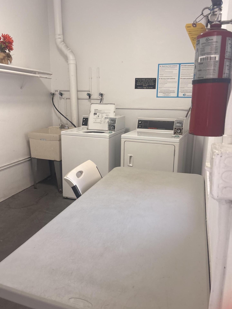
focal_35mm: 27
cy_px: 149
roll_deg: -1.0
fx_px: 241
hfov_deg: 51.3
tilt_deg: -10.7
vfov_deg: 65.3
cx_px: 116
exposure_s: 1/121
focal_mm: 5.96
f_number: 1.6
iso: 100
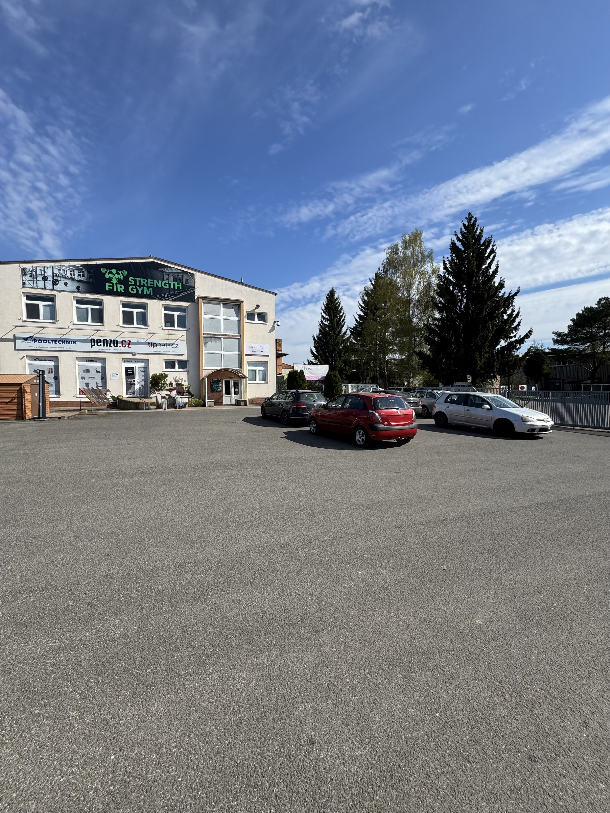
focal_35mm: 14
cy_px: 406
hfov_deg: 85.7
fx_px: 329
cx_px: 305
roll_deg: -0.4
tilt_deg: -2.0
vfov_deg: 102.1
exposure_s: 1/2273
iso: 50
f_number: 2.2
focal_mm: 2.22
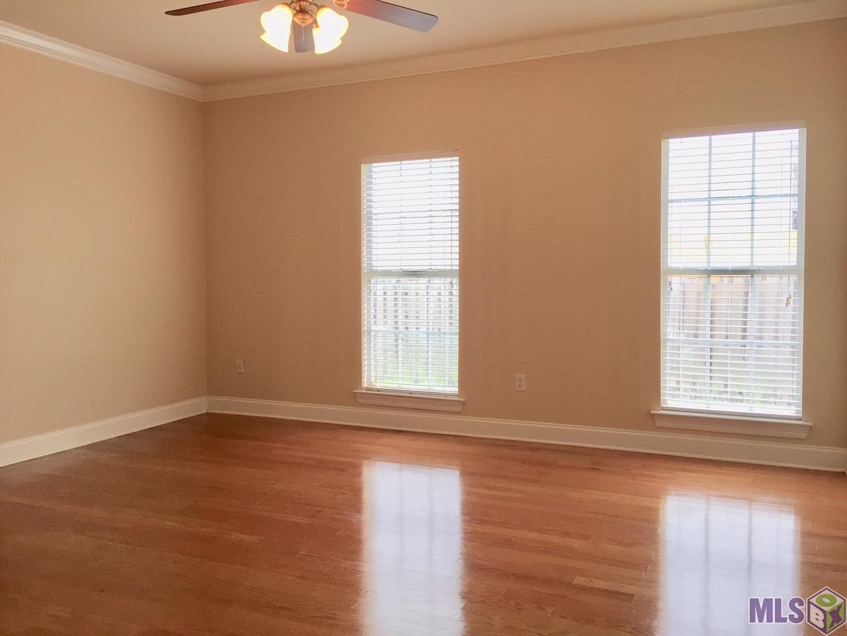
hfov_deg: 61.7
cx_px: 424
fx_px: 710
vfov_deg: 48.2
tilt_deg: -2.8
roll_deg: -0.9
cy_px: 318
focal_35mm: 29
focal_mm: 4.15
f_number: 2.2
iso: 50
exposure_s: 1/120
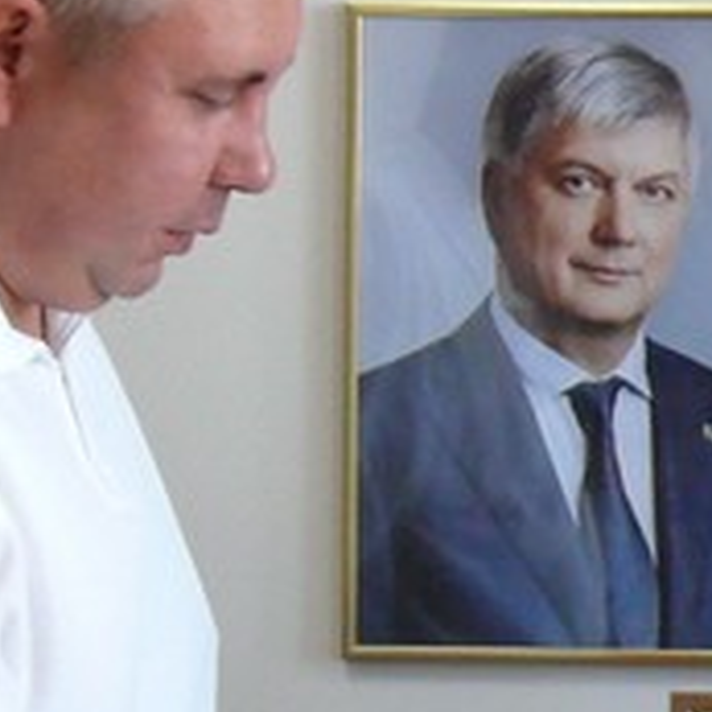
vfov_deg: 5.3
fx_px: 7726
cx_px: 691
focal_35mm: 332
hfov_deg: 5.3
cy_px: 477
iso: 200
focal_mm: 11.8
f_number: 3.2
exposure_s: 1/60
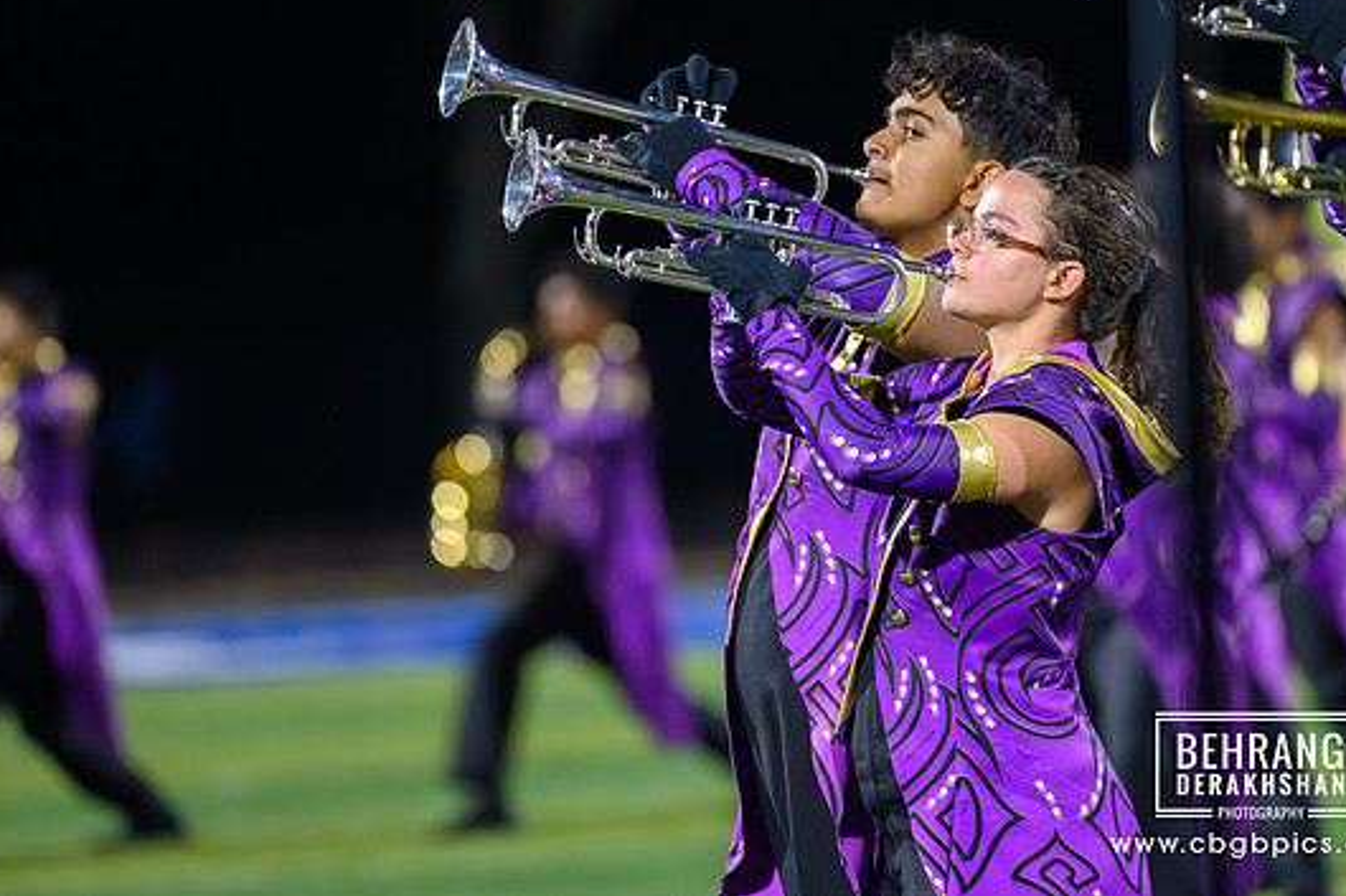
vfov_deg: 2.5
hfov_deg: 3.8
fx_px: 20444
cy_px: 409
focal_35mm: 547
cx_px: 714
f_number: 5.6
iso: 12800
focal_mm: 500
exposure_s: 1/500
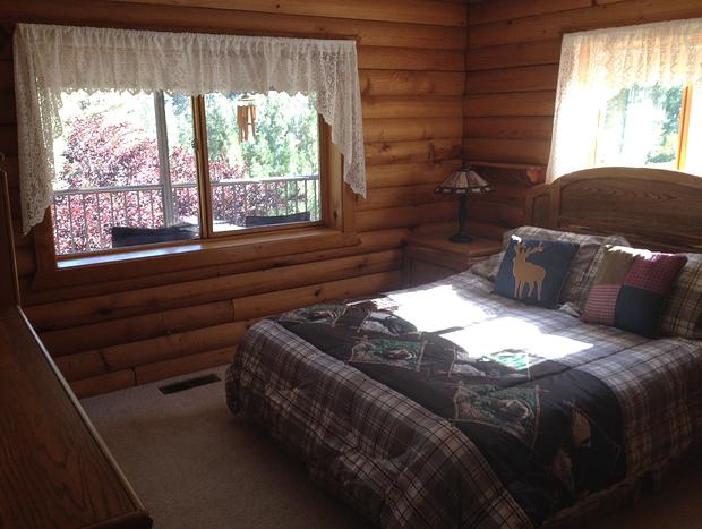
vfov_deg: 40.8
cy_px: 264
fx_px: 711
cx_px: 351
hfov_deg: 52.6
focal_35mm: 35
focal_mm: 4.28
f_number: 2.4
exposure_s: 1/60
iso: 80
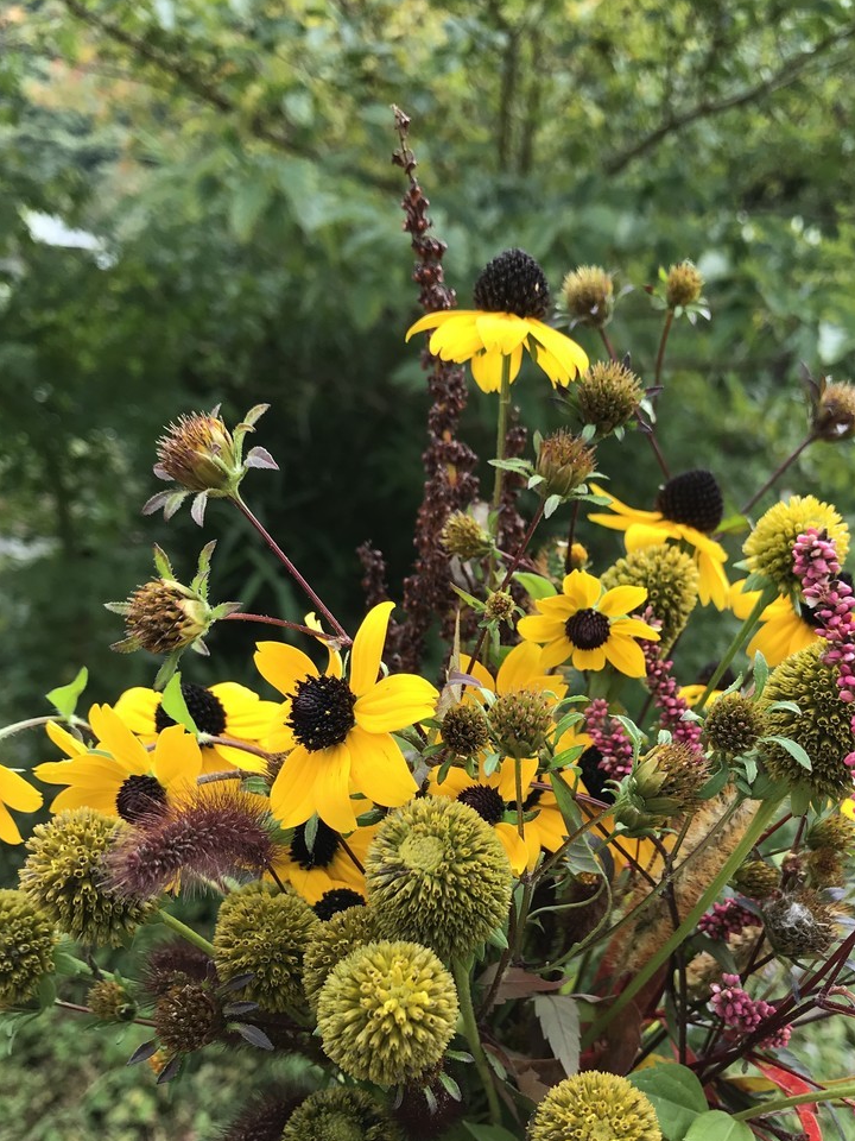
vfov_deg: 52.2
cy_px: 691
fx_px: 1153
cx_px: 527
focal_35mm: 35
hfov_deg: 40.5
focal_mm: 3.99
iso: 20
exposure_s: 1/335
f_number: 1.8
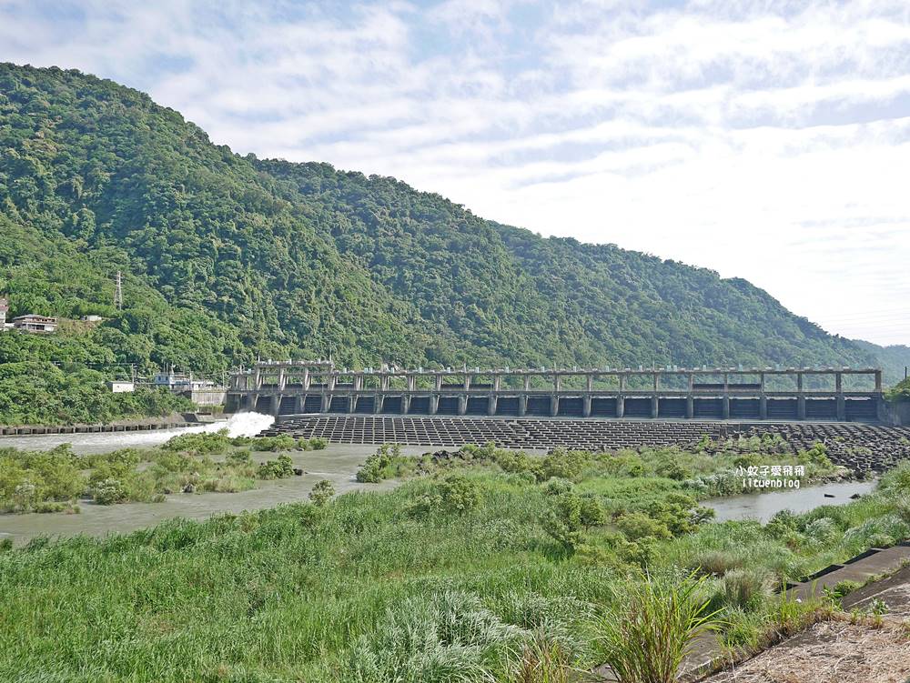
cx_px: 455
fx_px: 736
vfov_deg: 49.8
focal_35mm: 28
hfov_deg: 63.4
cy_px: 342
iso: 200
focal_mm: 14
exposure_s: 1/1000
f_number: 3.5
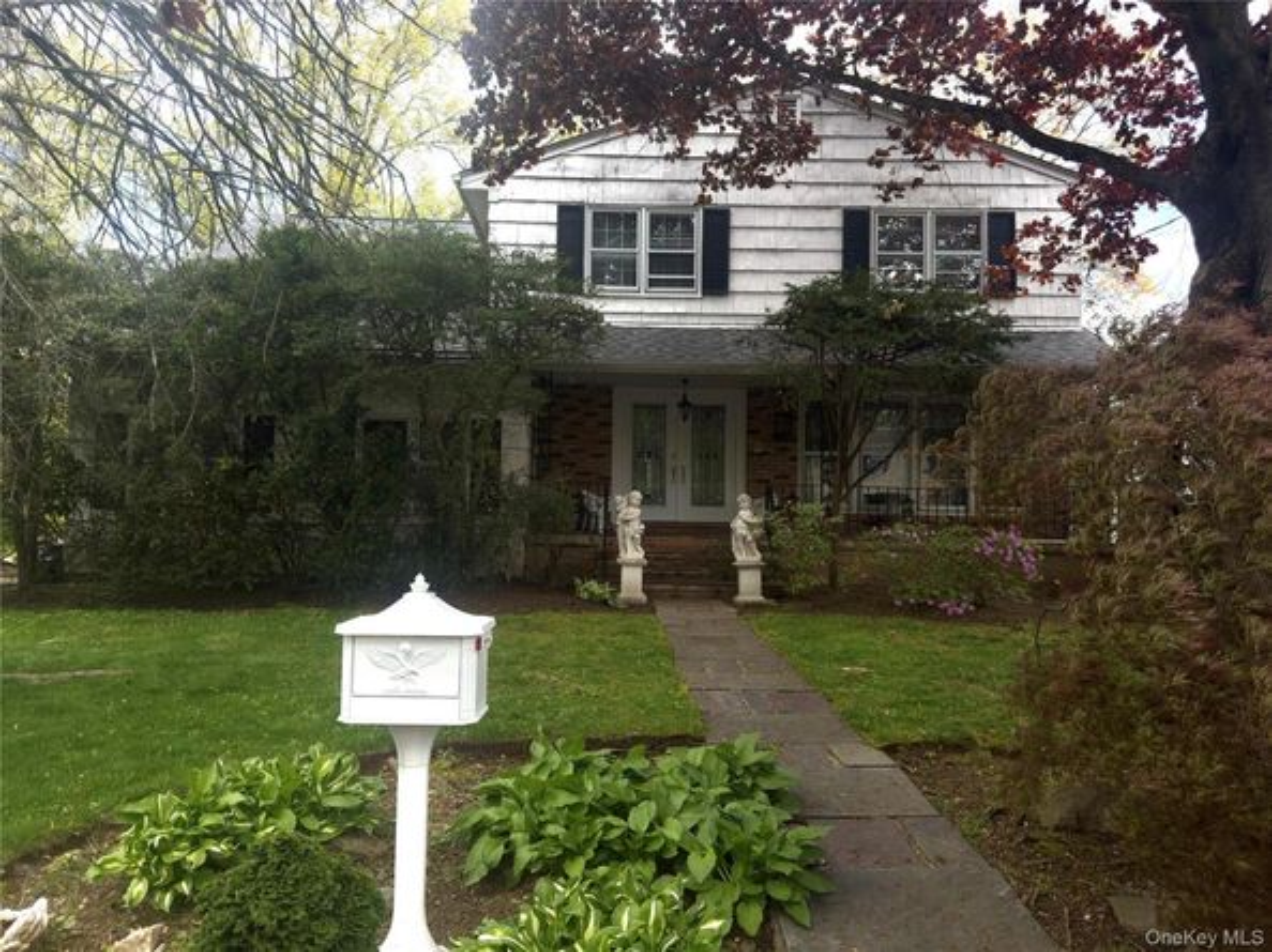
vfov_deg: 54.8
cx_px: 636
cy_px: 476
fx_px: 918
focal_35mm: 25
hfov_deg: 69.4
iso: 64
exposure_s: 1/1681
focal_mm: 6.76
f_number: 1.78
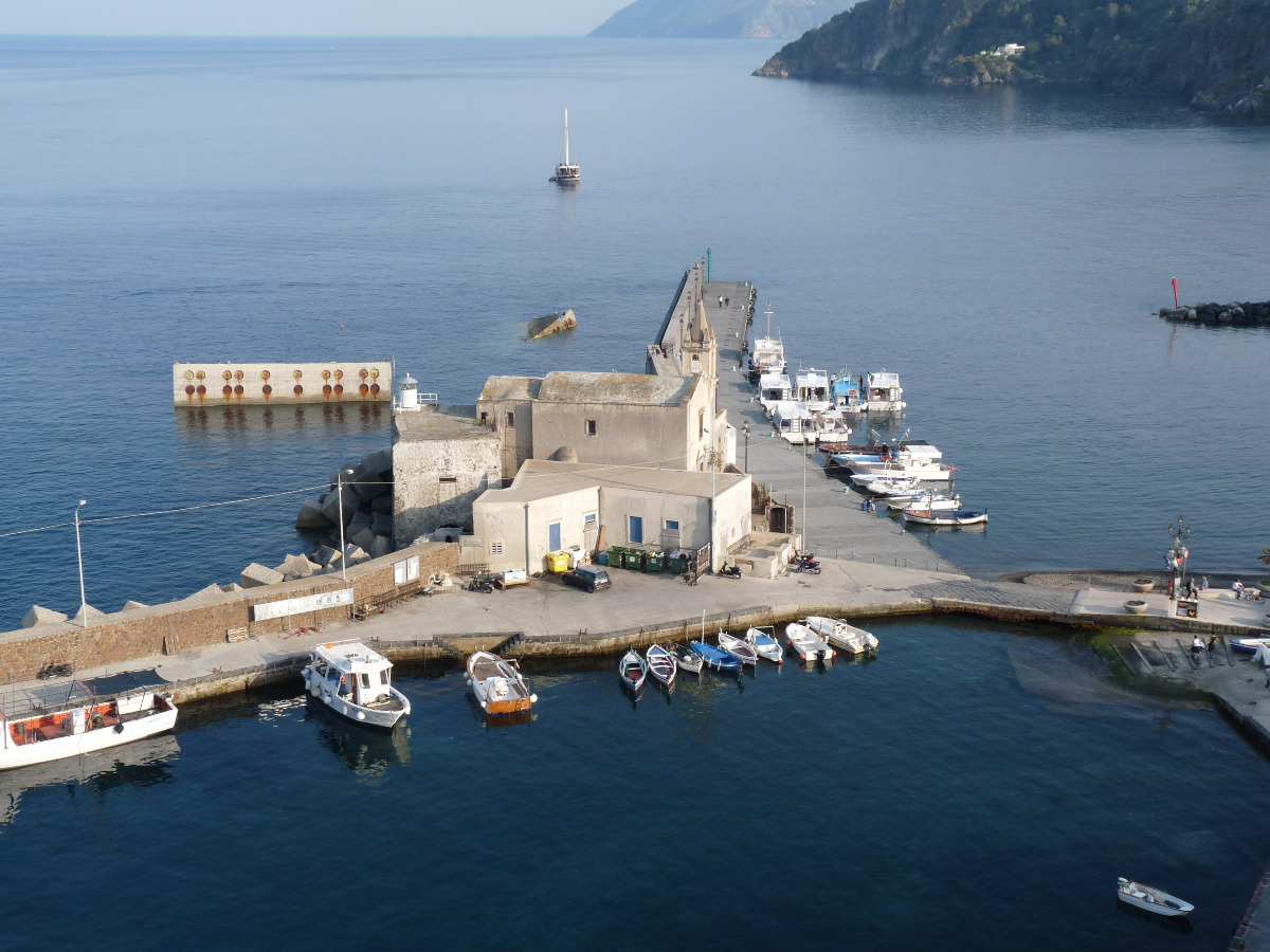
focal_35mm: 48
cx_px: 635
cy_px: 476
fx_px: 1761
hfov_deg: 39.7
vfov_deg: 30.3
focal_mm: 8.5
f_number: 5.6
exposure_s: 1/250
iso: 100
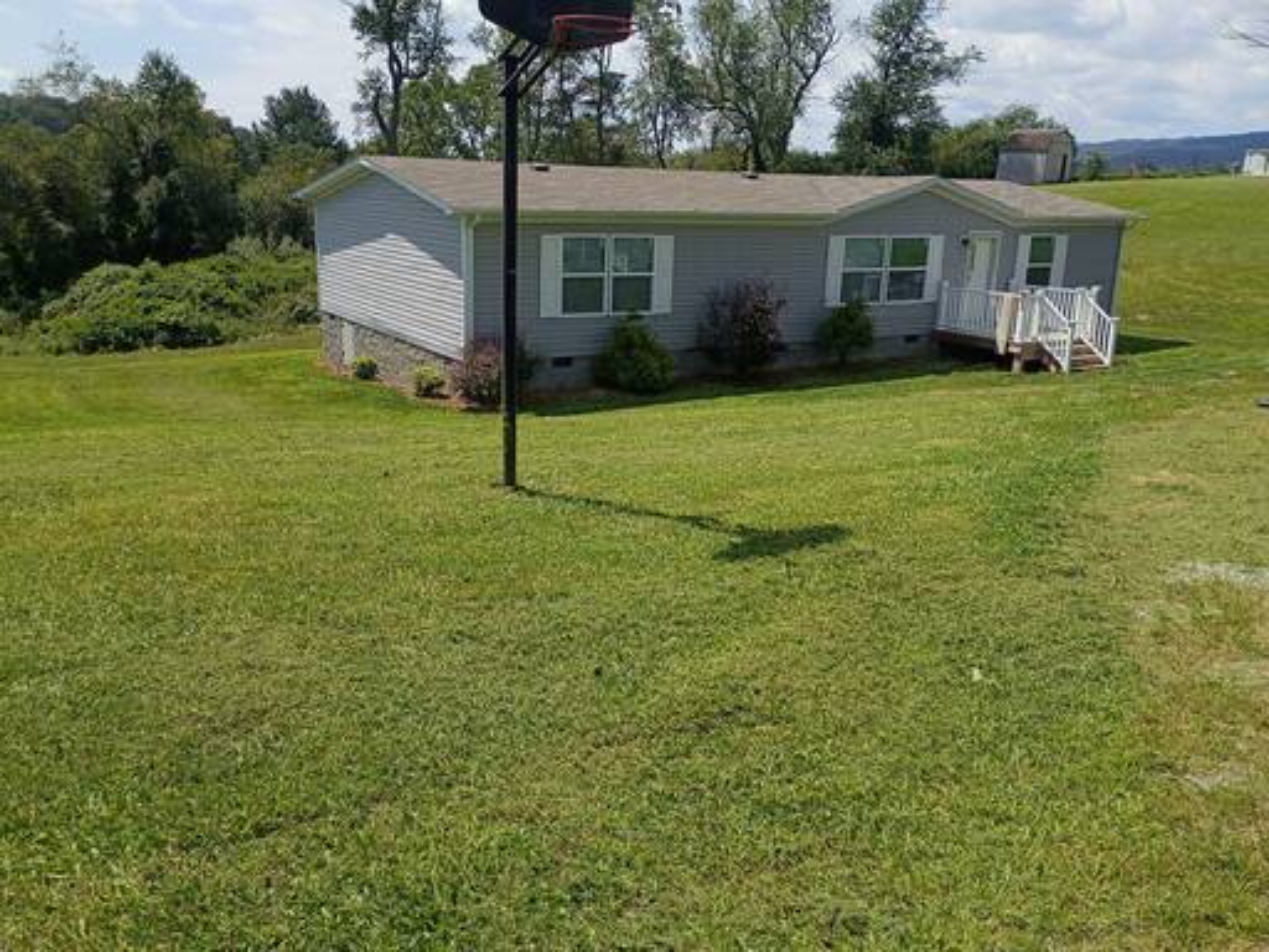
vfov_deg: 48.2
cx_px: 634
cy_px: 476
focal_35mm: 29
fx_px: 1063
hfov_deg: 61.7
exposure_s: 1/1307
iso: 102
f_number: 1.8
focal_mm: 4.27
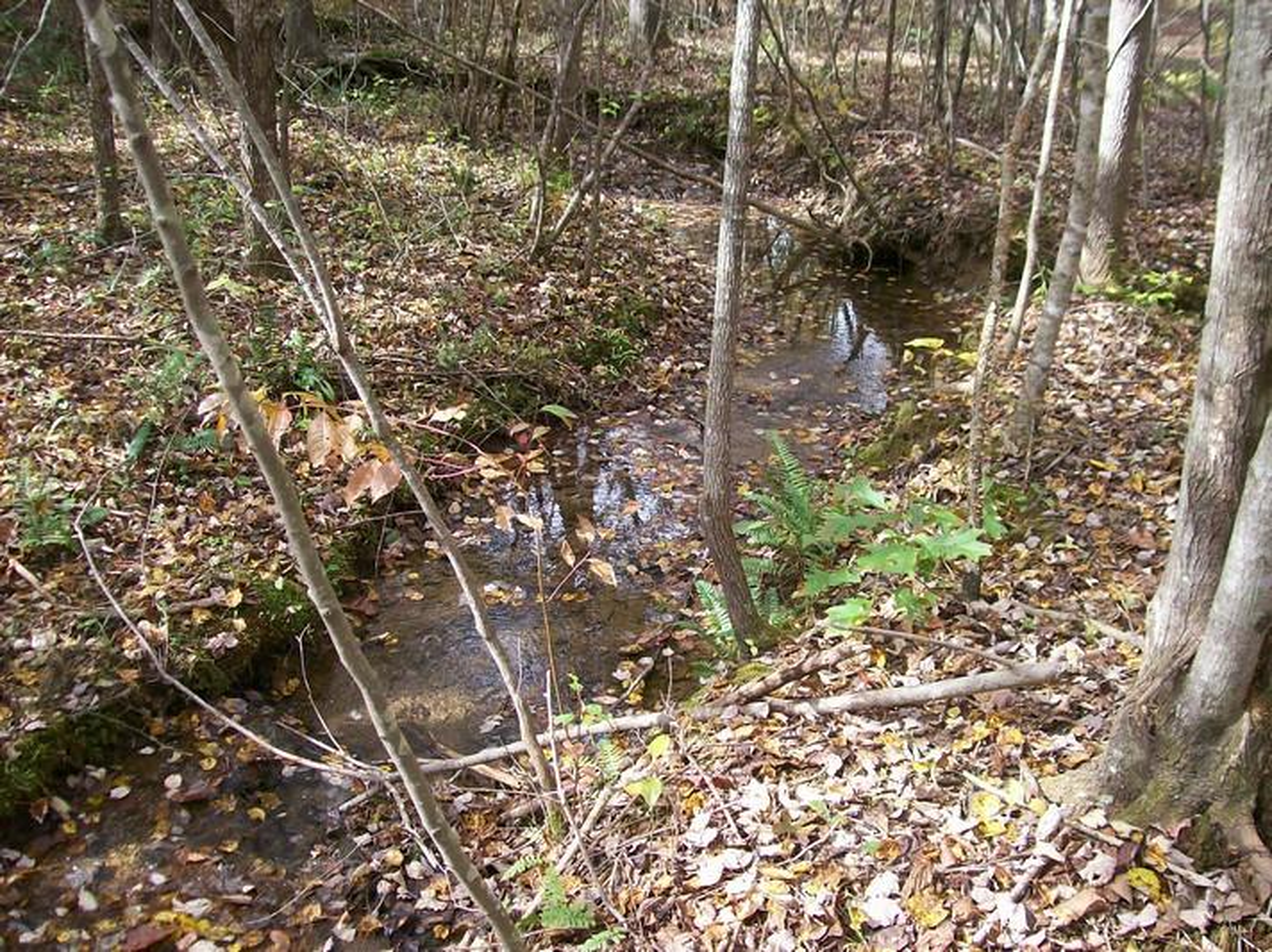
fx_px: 1322
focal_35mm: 36
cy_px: 476
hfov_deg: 51.4
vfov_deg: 39.6
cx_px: 636
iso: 80
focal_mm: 6
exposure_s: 1/95.2
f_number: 2.7
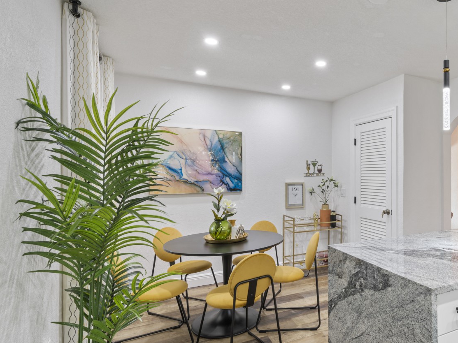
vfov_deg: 63.4
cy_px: 181
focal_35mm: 21
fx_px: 278
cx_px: 329
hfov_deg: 74.7
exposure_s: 1
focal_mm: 10
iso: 100
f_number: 8
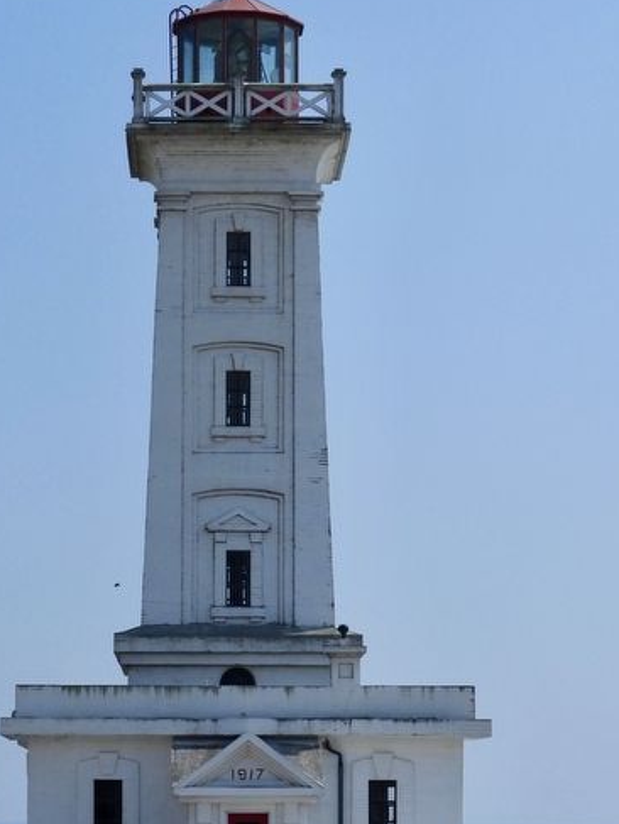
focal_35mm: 115
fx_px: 2738
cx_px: 243
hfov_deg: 12.9
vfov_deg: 17.1
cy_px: 570
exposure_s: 1/2000
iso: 100
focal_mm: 12.6
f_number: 4.5
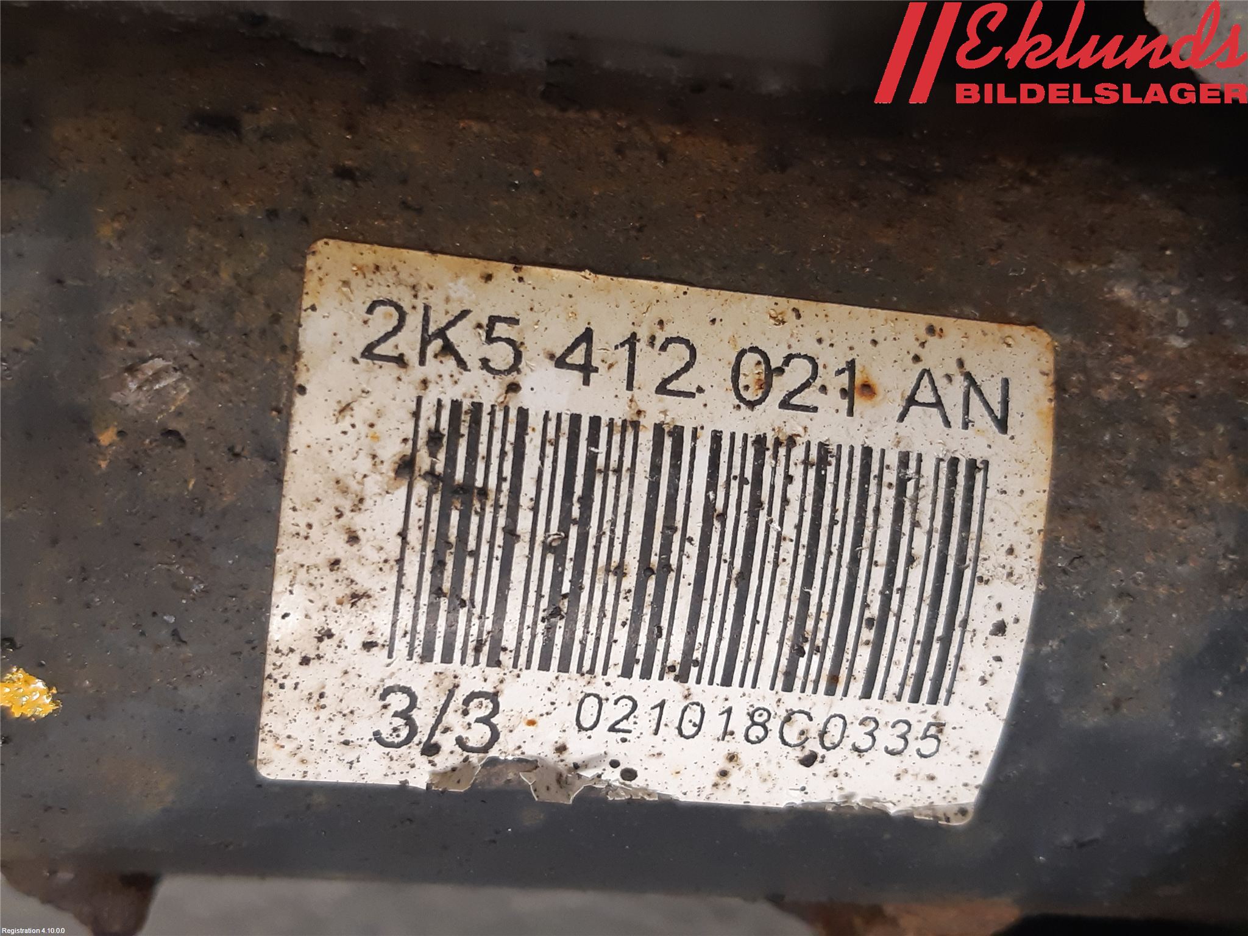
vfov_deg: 53.1
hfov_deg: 67.3
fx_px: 937
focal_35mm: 26
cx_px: 624
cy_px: 468
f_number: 1.7
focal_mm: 3.93
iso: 160
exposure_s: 1/50
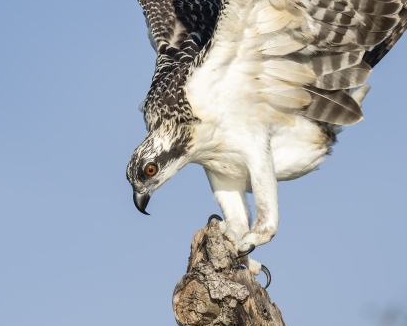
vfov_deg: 0.9
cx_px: 242
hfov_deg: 1.1
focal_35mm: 1742
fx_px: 20994
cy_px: -36
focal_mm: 840
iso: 800
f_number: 5.6
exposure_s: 1/4000
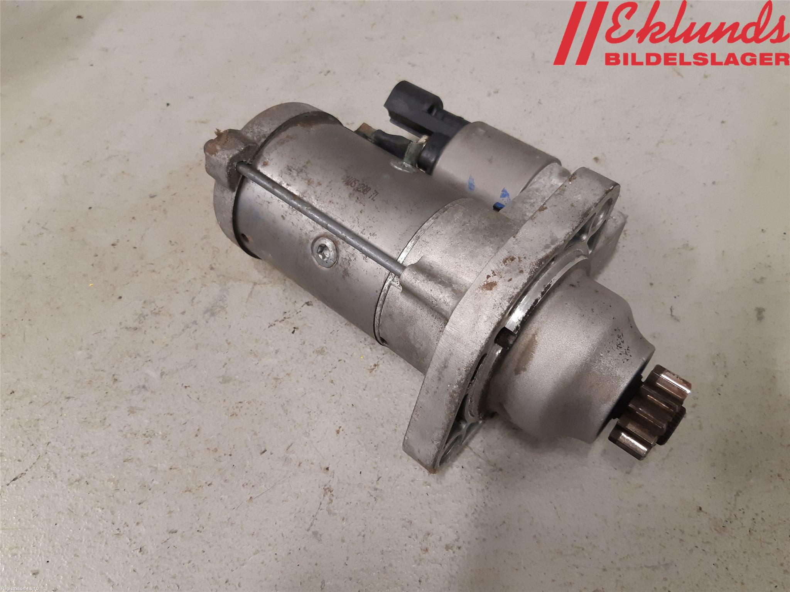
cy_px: 296
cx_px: 395
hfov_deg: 67.3
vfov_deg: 53.1
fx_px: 593
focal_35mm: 26
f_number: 1.7
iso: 200
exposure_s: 1/50
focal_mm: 3.93
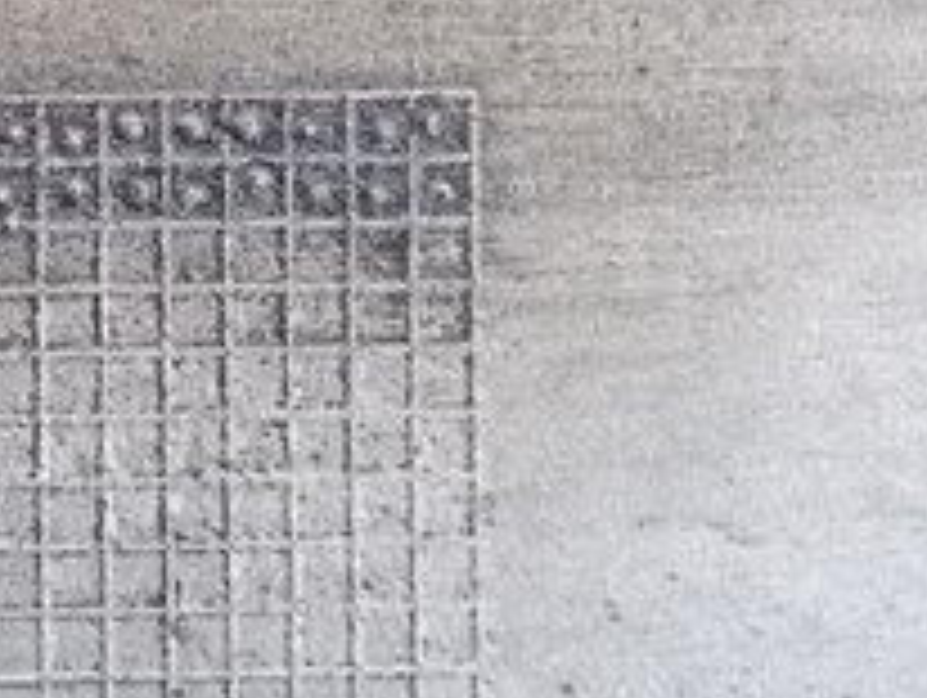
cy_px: -54
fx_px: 2413
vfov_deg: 16.0
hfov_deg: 19.4
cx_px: -400
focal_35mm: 90
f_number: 3.3
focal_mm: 4.1
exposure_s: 1/25
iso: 400
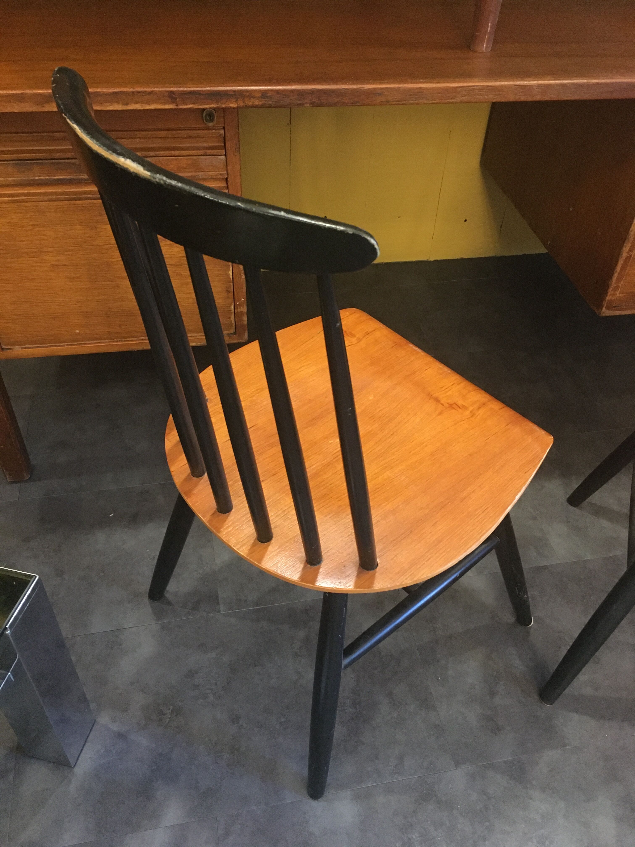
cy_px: 424
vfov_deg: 61.7
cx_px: 318
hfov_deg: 48.2
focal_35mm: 29
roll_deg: -2.9
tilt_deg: -42.5
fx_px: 709
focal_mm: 4.15
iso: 250
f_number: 2.2
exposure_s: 1/17
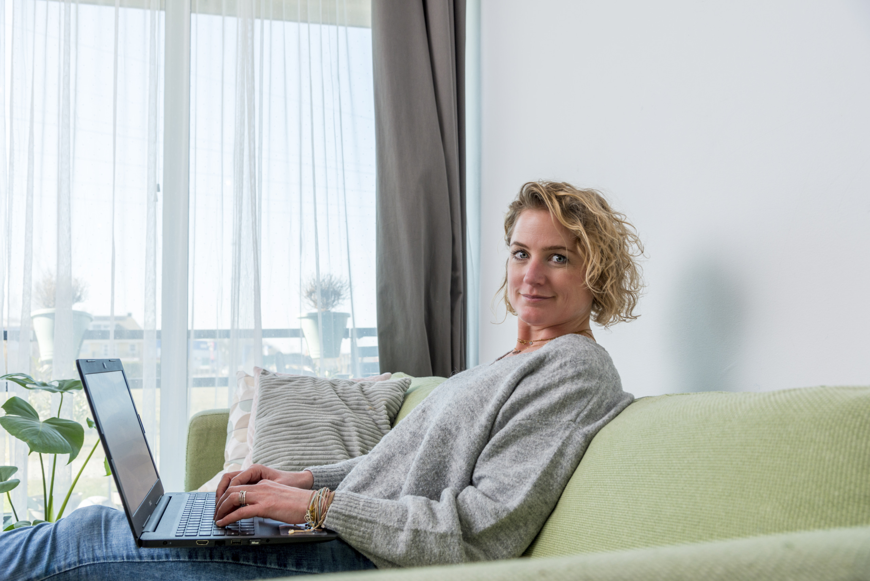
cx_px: 435
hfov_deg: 55.8
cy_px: 290
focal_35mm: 34
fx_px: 822
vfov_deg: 38.9
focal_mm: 34
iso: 200
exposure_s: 1/100
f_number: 6.3
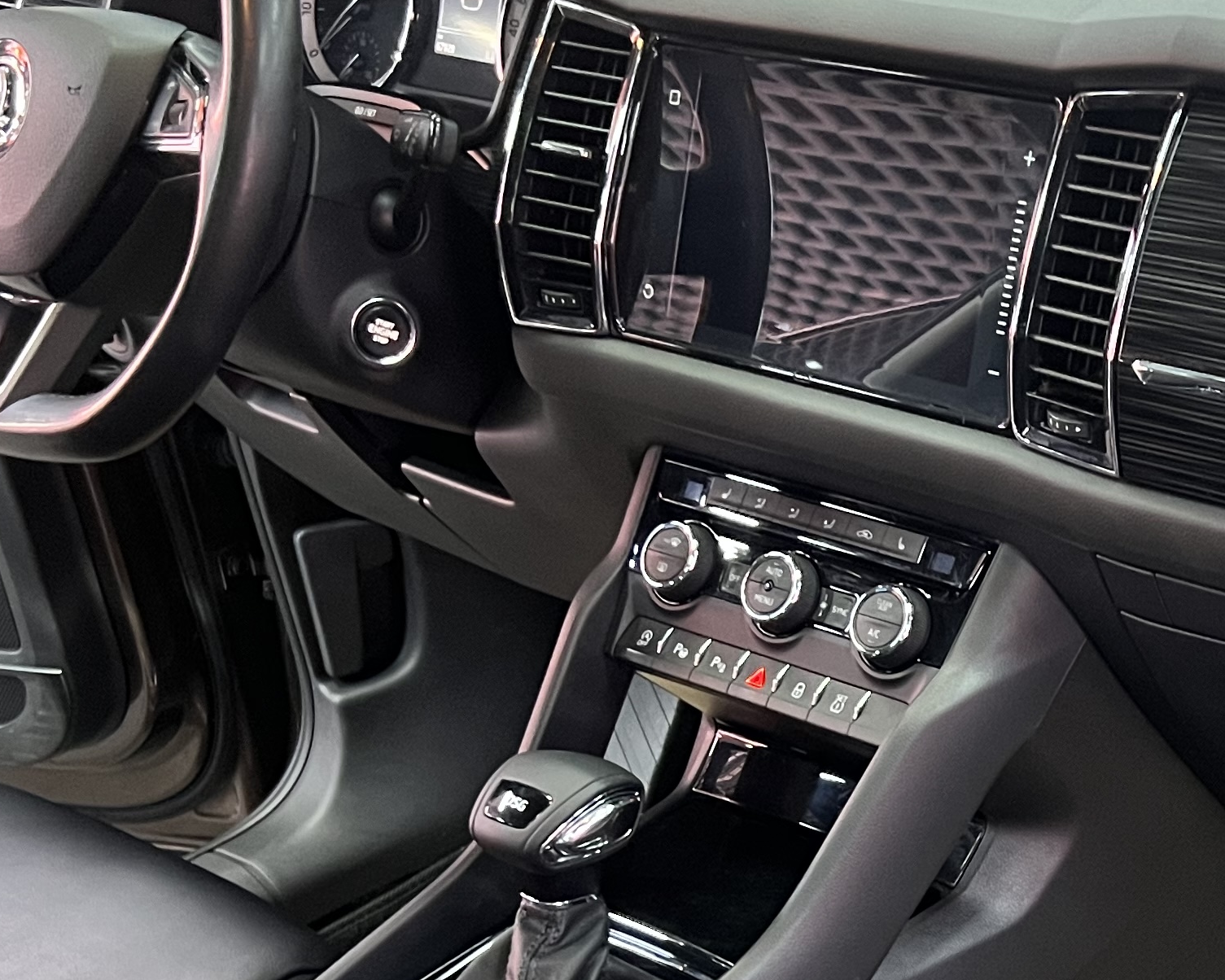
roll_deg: +3.0
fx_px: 2465
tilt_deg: -35.1
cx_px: 1200
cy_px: 925
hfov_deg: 26.5
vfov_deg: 21.8
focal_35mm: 68
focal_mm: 5.7
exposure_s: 1/33
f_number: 1.5
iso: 500
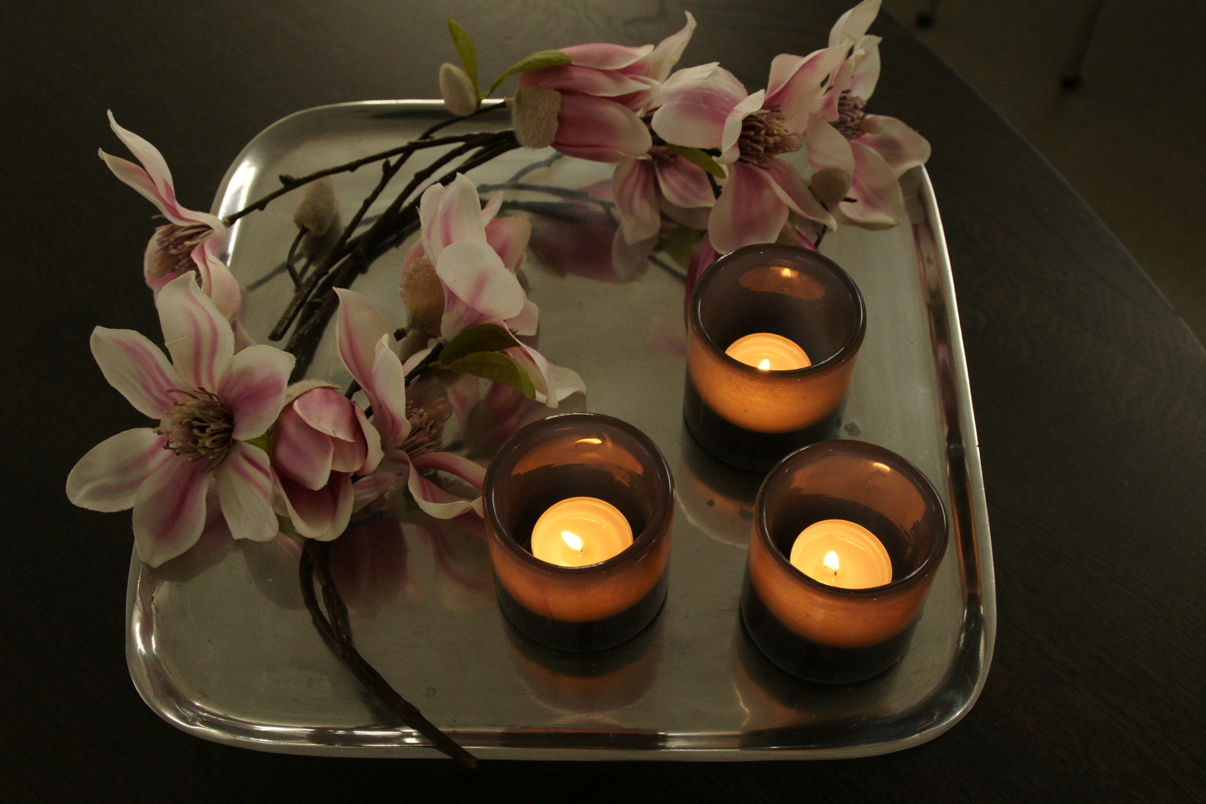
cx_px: 603
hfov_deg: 46.4
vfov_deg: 31.9
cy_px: 402
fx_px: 1407
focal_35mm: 42
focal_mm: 28
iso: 800
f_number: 5.6
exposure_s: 1/80
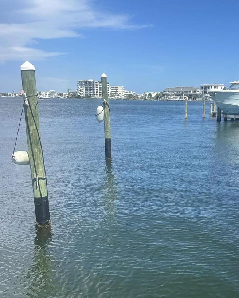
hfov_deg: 37.2
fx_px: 345
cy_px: 171
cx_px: 183
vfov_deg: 46.7
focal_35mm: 39
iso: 80
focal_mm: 6.86
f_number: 1.78
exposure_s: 1/4184
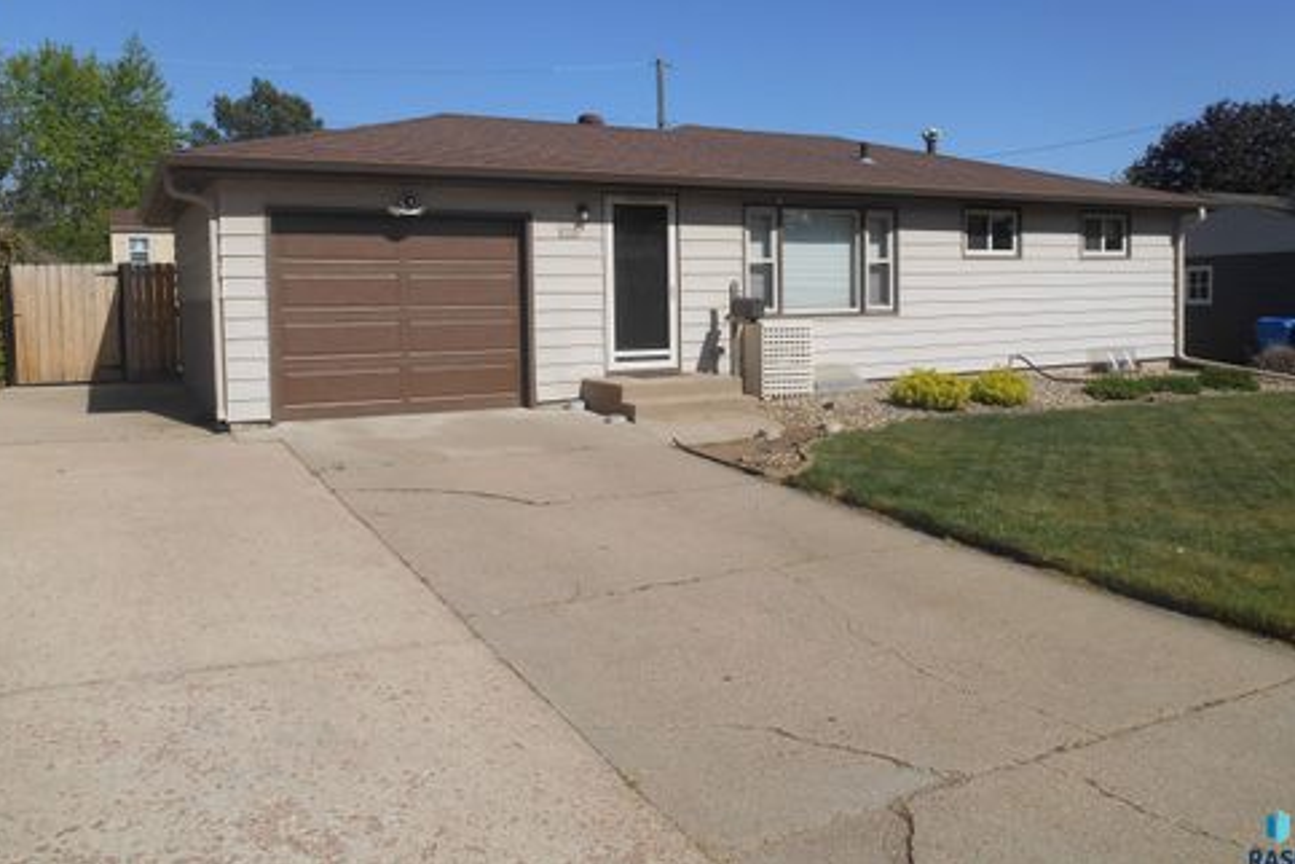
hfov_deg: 65.5
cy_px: 369
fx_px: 1007
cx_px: 641
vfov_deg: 46.3
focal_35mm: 28
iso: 80
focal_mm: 4.7
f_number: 3.4
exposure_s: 1/1600
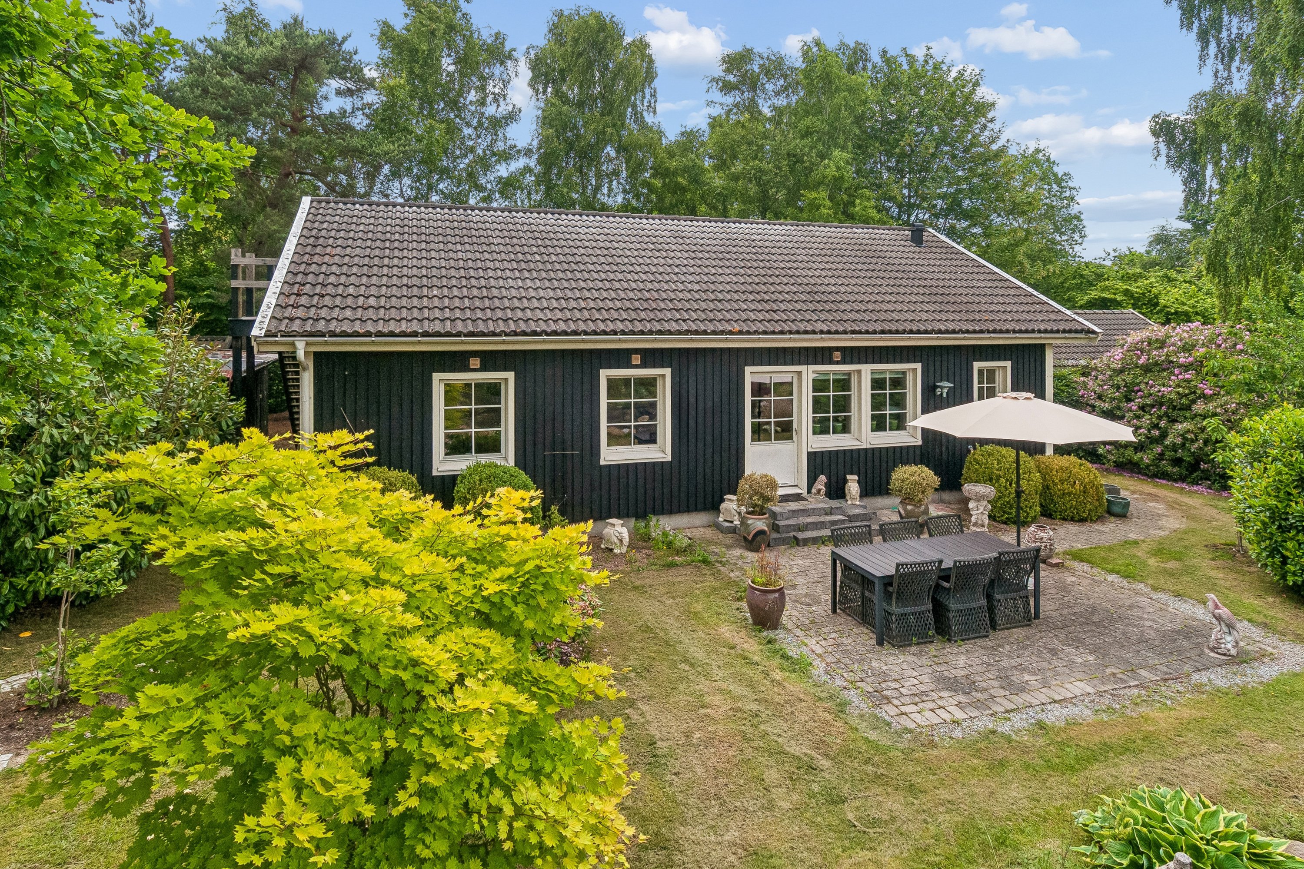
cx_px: 652
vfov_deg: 67.4
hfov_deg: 90.0
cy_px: 434
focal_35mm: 18
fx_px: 652
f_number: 10
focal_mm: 12
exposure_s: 1/250
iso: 400
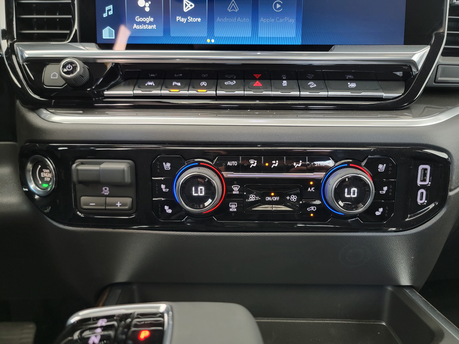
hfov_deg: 71.6
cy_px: 172
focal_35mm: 24
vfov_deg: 56.8
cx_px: 230
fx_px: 318
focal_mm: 6.7
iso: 640
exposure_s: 1/24
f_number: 1.8
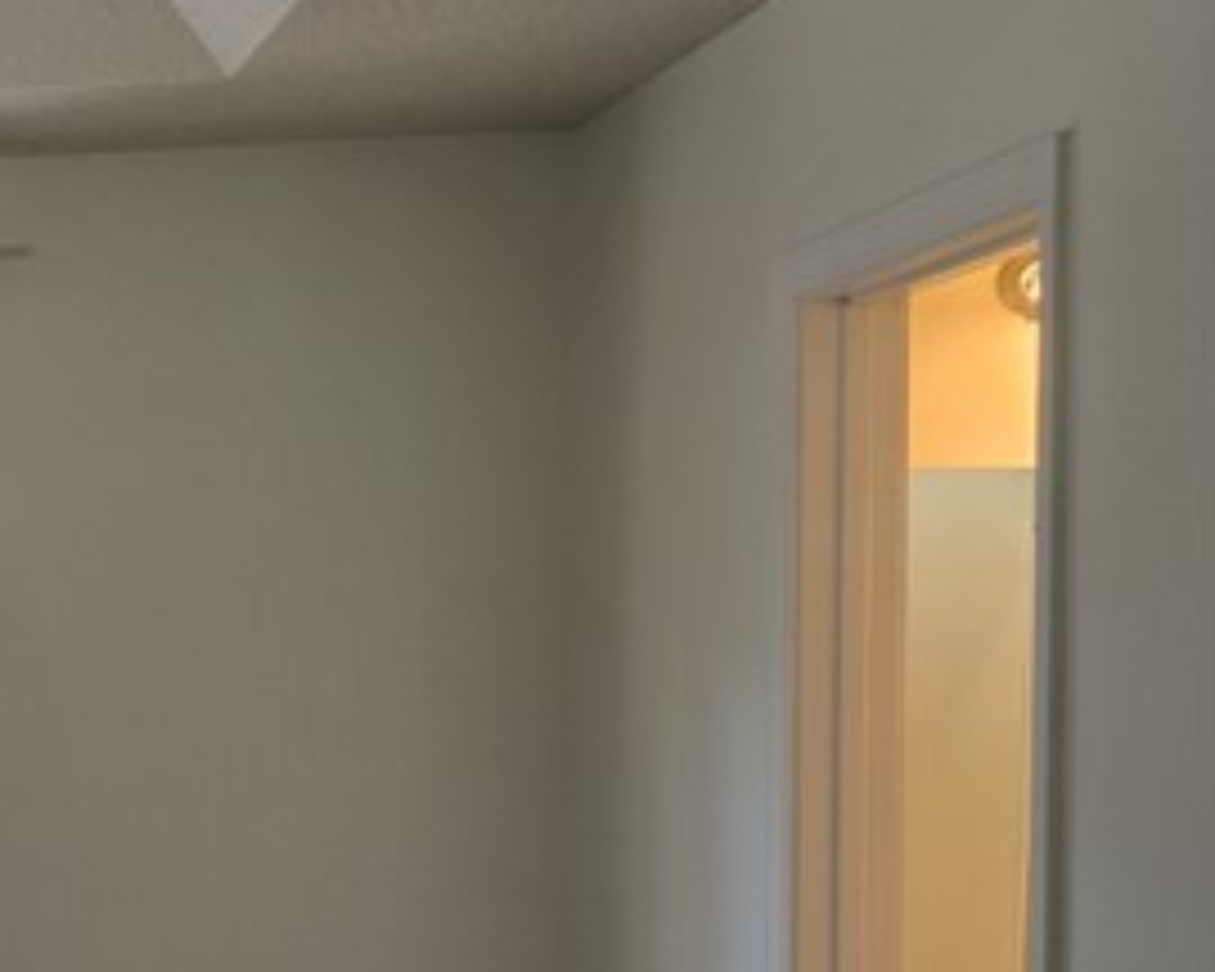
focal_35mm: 85
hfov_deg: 17.4
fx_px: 3057
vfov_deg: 17.8
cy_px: 846
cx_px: -1080
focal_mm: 6.3
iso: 100
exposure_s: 1/120
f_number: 1.7
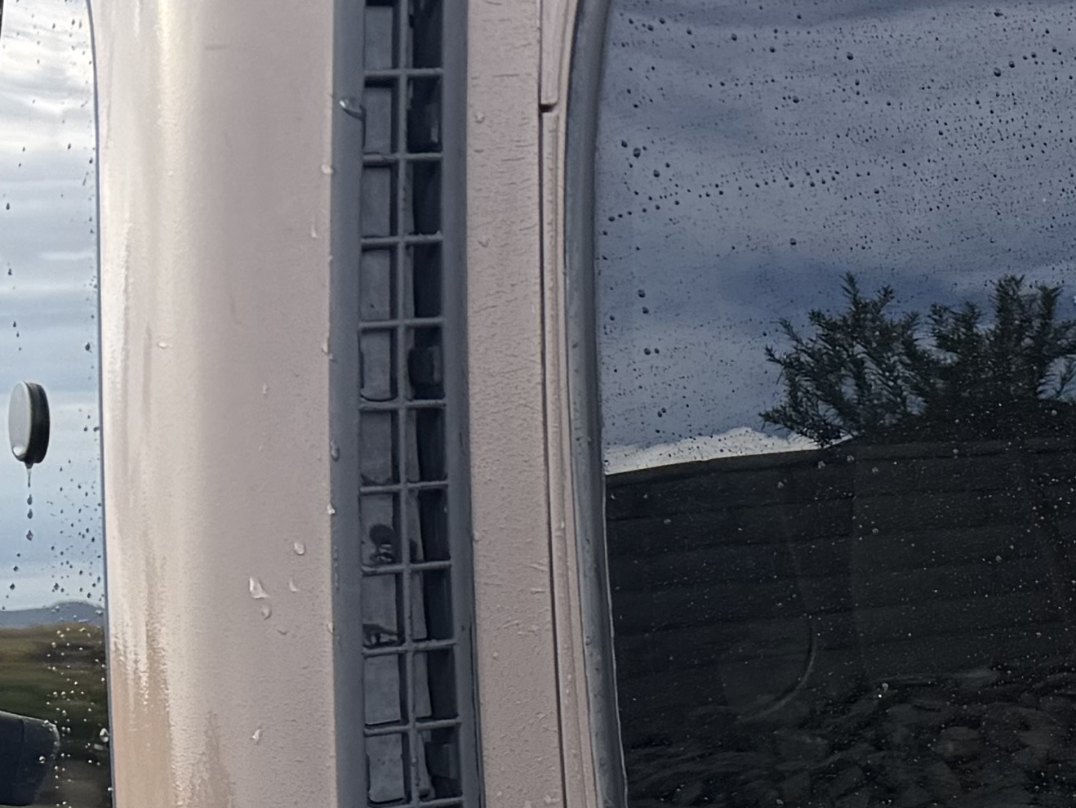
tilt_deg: -22.6
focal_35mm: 104
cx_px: 1799
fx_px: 3233
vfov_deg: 12.8
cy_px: 1520
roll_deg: +1.2
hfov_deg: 16.5
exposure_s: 1/2053
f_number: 1.78
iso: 80
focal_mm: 6.76
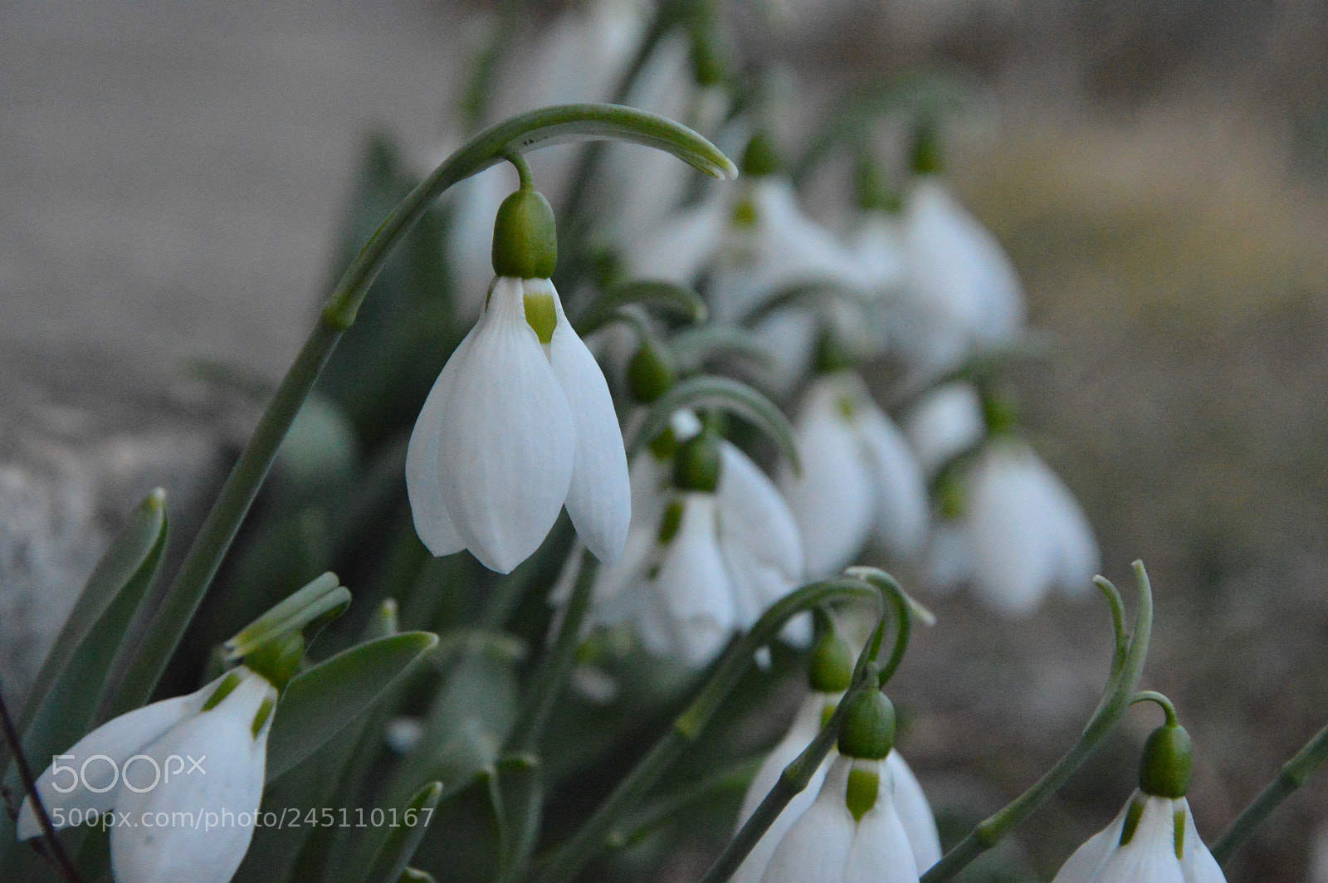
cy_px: 442
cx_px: 664
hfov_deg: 14.0
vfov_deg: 9.3
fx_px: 5418
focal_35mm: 147
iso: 6400
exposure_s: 1/400
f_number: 13
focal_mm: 98
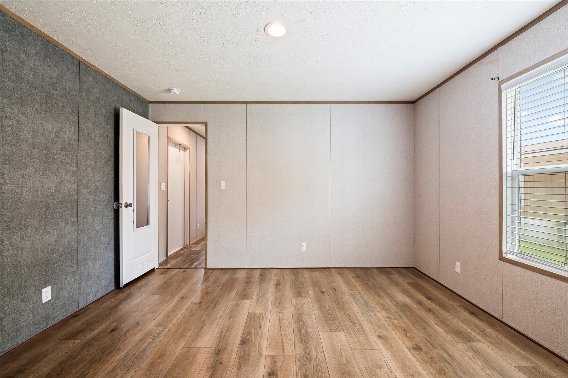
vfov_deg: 77.2
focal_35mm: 15
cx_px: 284
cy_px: 189
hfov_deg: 100.4
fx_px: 236
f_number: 6.3
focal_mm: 15
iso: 125
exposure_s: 1/3
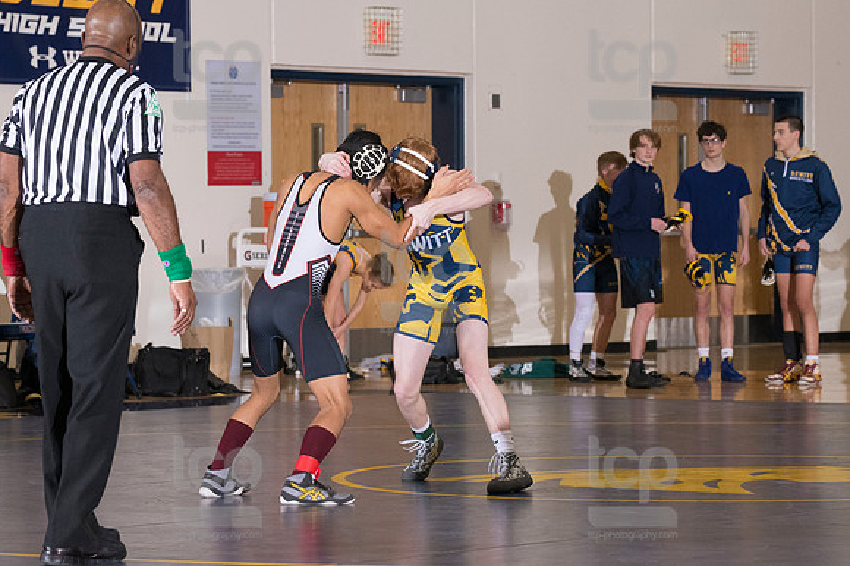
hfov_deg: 11.8
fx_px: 4106
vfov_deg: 7.9
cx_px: 425
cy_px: 283
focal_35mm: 174
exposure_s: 1/250
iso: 2000
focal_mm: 116
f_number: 5.6
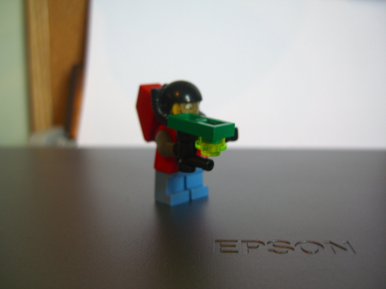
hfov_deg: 49.0
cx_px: 193
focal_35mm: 38
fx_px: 424
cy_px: 144
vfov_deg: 37.7
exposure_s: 1/15
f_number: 2.8
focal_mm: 7.9
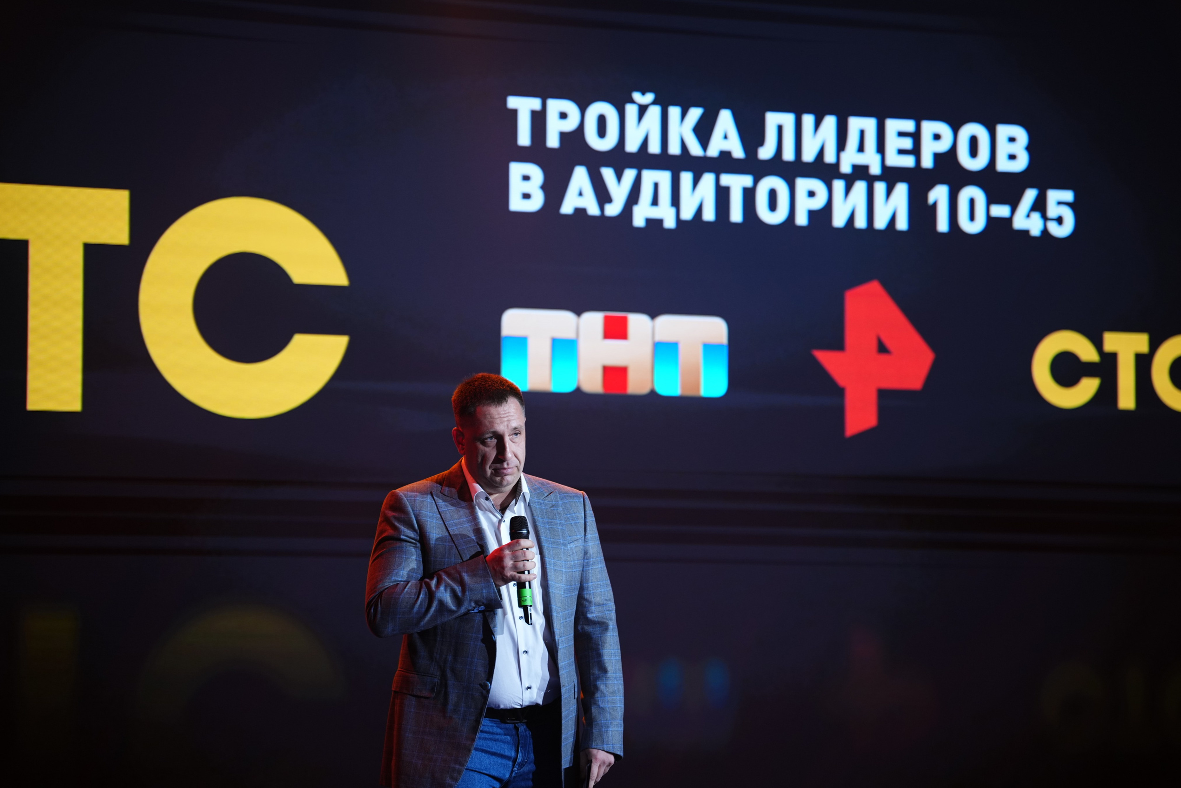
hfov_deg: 15.9
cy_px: 396
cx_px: 591
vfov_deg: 10.6
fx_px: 4232
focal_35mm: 129
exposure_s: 1/200
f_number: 2.8
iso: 500
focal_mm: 128
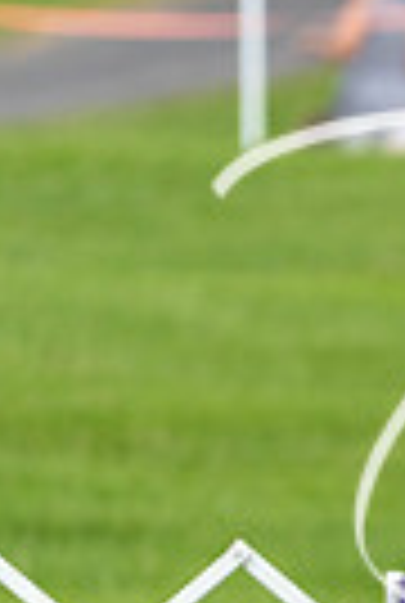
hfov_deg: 1.6
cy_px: 695
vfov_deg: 2.4
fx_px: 14487
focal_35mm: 863
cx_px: 1008
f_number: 4
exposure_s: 1/1000
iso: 320
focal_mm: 200
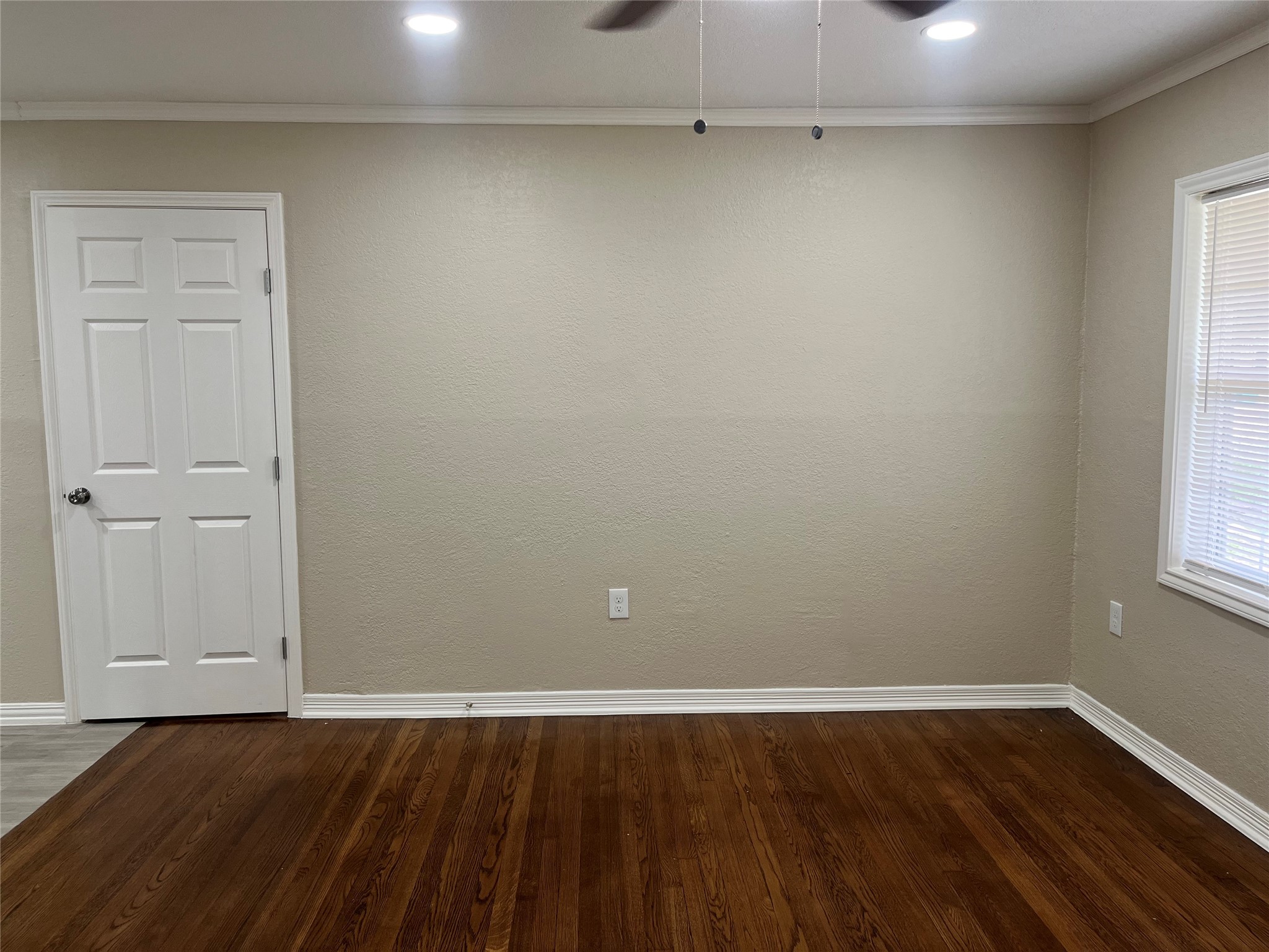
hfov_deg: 67.3
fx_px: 953
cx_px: 634
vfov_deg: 53.1
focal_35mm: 26
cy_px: 476
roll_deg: +0.4
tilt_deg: -5.4
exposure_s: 1/60
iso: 80
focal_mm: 5.1
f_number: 1.6
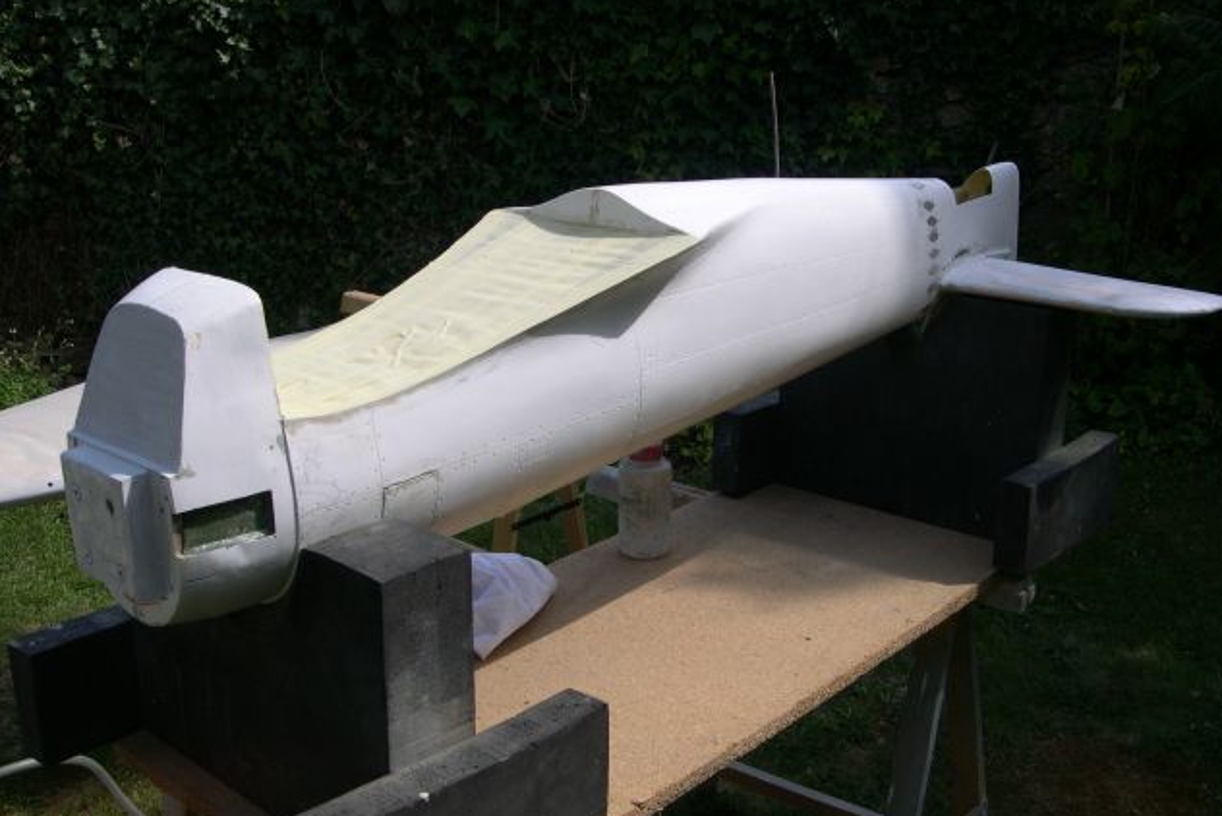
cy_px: 394
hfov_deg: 48.4
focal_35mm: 40
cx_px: 617
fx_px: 1358
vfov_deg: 33.4
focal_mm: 8
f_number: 7.6
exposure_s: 1/166
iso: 100
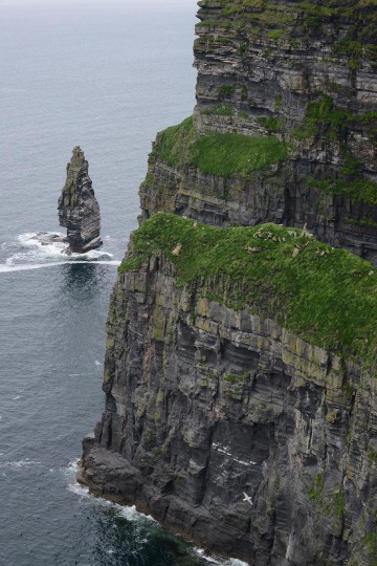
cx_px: 188
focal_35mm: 70
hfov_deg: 19.5
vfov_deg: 28.8
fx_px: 1099
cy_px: 283
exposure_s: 1/160
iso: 640
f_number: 14
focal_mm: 70
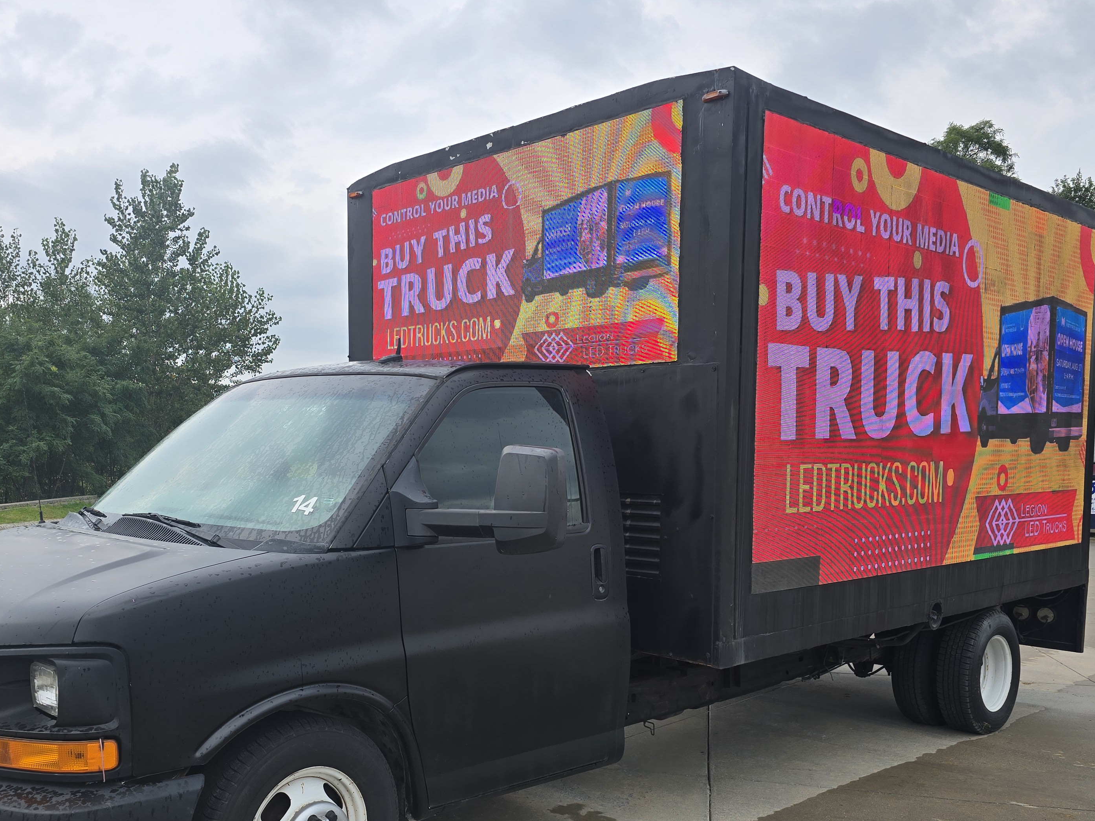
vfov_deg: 42.6
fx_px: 1044
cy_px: 522
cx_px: 462
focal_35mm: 33
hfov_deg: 55.1
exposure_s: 1/480
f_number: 1.7
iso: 25
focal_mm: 6.3
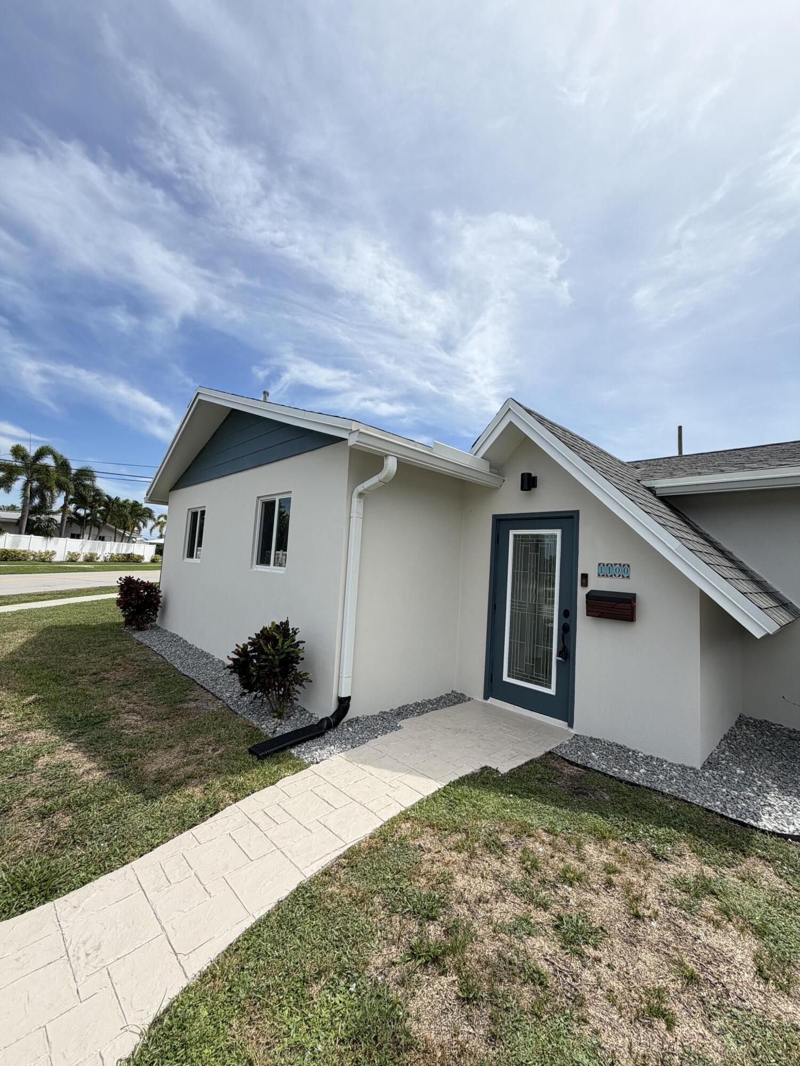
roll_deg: -3.6
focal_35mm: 14
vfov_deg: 102.1
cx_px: 400
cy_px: 533
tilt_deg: +4.7
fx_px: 431
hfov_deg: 85.7
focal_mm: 2.22
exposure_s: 1/970
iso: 20
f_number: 2.2
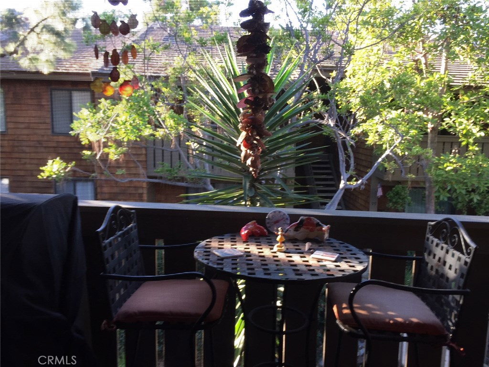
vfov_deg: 48.2
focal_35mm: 29
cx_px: 244
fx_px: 410
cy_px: 184
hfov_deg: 61.7
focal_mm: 4.15
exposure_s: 1/40
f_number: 2.2
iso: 40
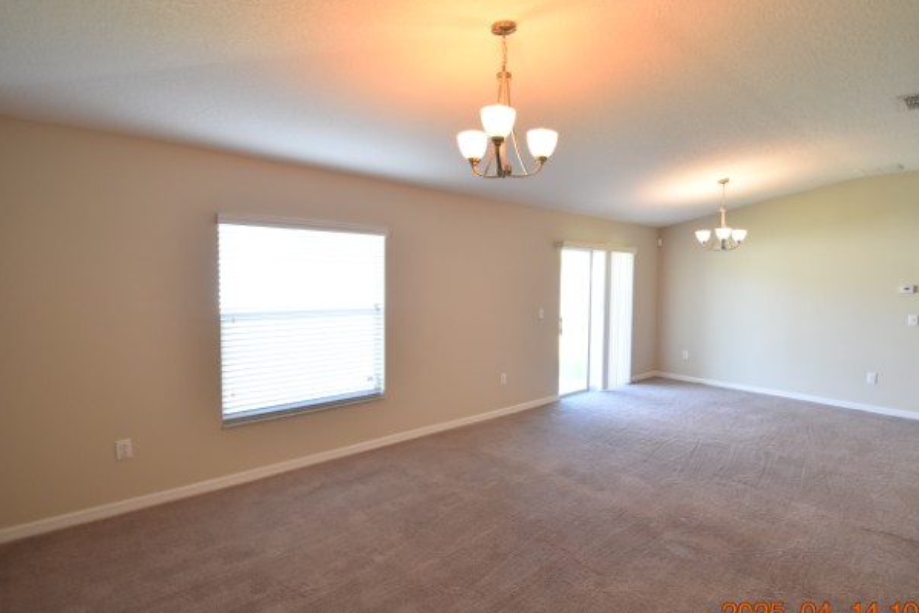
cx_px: 519
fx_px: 459
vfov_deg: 67.4
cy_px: 302
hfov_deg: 89.5
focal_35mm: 18
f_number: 4
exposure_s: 1/60
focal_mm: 10
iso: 450
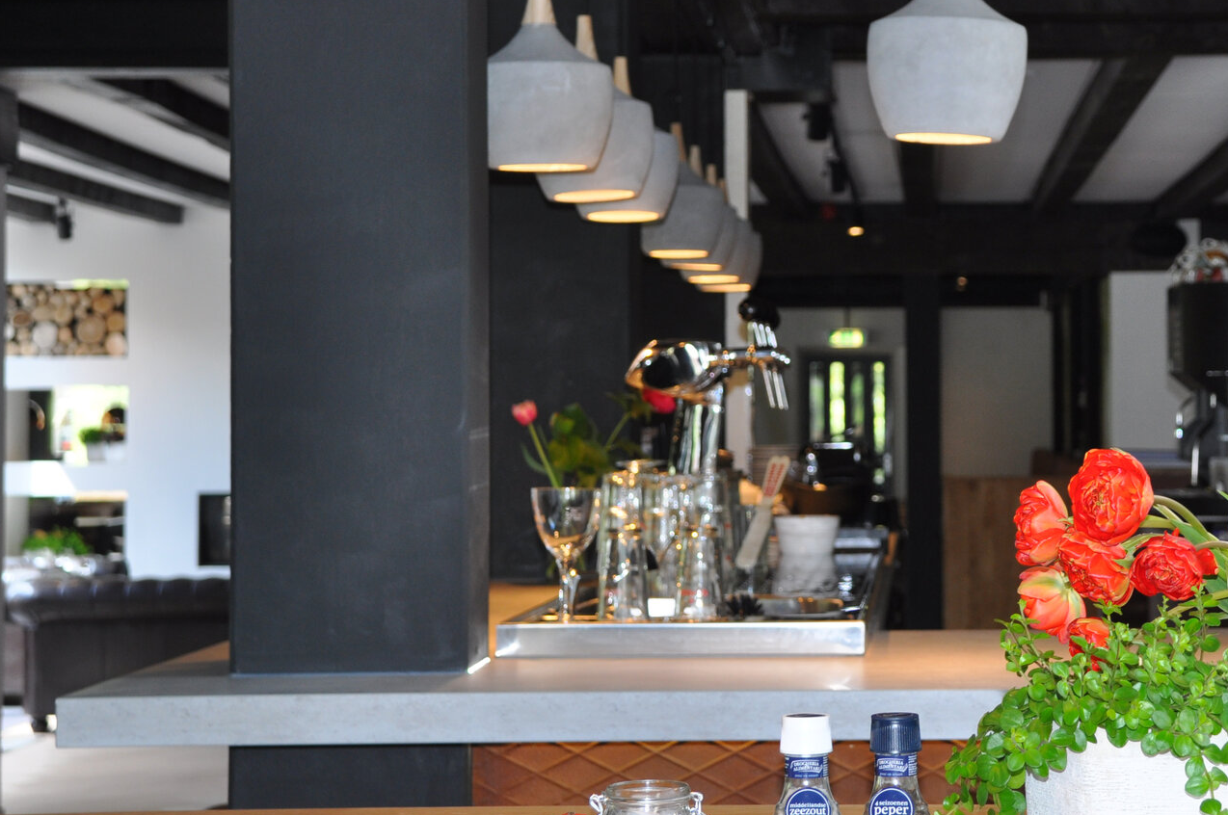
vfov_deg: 16.6
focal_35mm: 82
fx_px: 2794
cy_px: 334
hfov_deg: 24.5
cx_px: 907
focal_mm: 34
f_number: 4.2
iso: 320
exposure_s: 1/60
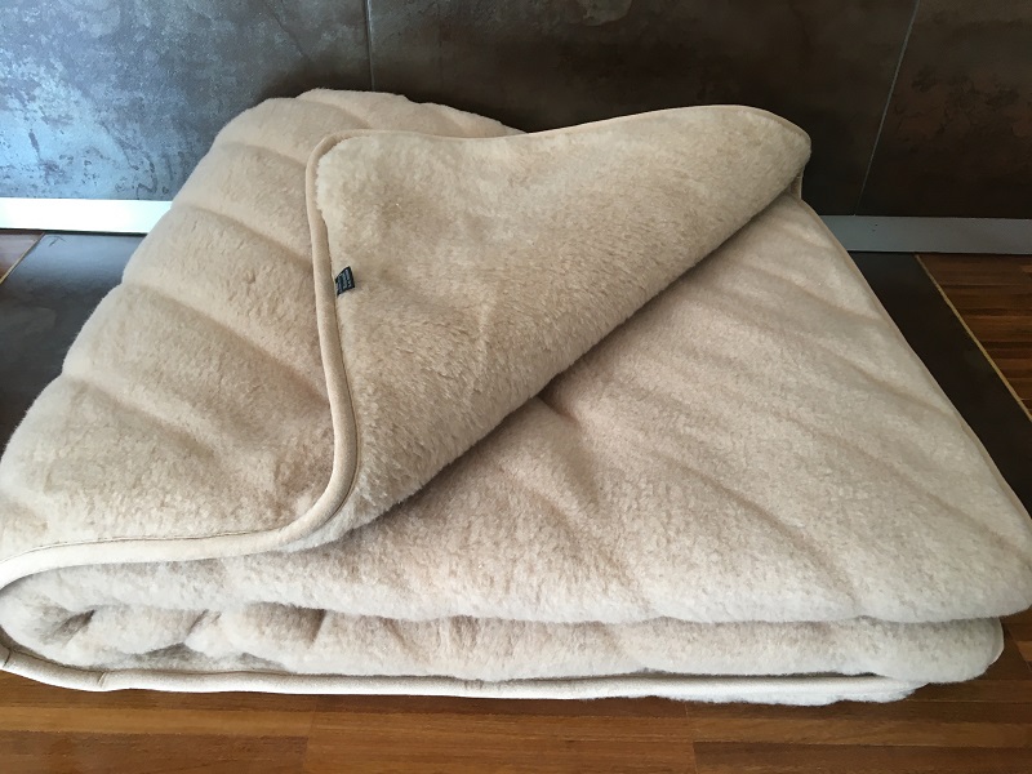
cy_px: 387
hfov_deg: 61.7
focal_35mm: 29
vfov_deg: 48.2
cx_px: 516
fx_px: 865
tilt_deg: -39.4
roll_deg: -0.3
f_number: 2.2
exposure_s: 1/33
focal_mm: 4.15
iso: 80
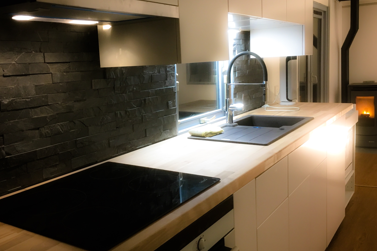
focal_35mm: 37
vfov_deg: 35.9
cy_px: 113
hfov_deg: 51.7
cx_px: 163
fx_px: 387
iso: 125
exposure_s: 1/33
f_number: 2.2
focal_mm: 4.15
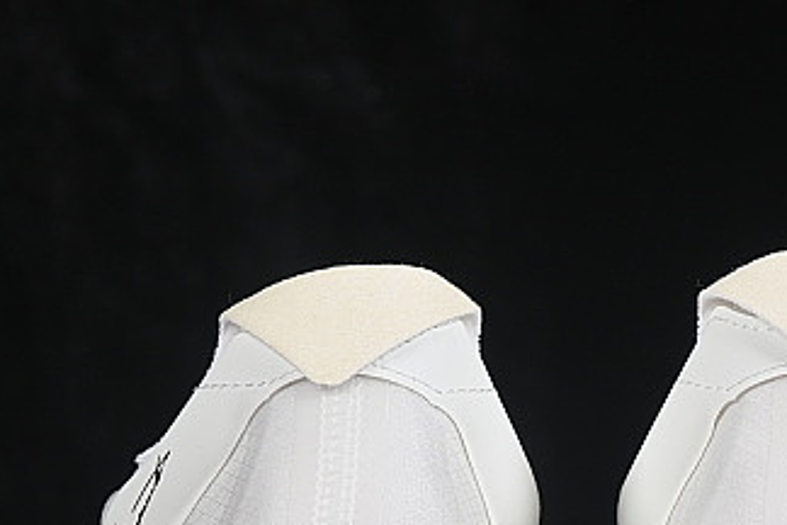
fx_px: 5465
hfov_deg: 8.2
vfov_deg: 5.5
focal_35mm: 250
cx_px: 598
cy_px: 445
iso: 160
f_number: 8
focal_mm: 50
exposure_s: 1/80
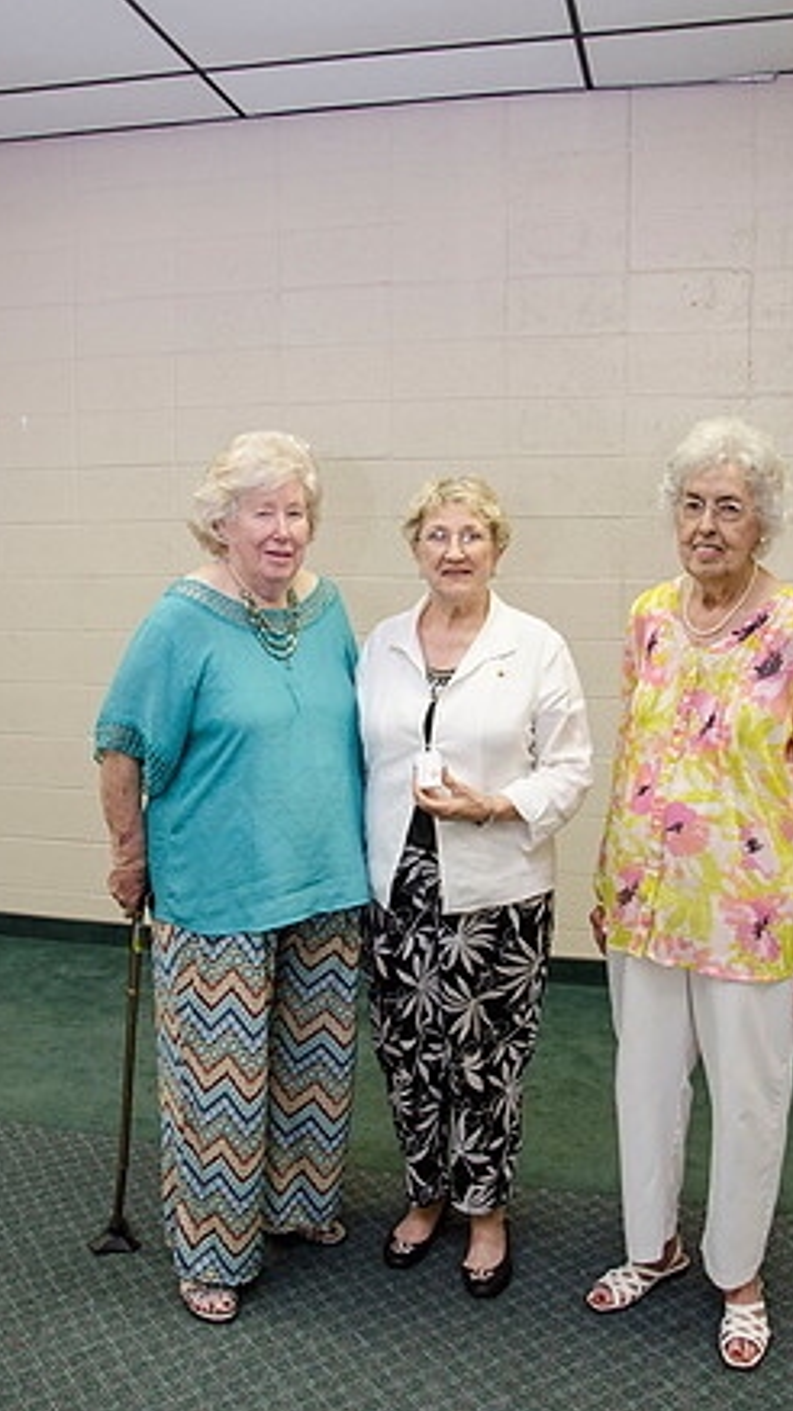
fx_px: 1085
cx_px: 461
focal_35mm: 29
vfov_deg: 66.1
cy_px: 696
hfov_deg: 40.0
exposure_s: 1/60
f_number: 6.3
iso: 640
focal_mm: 18
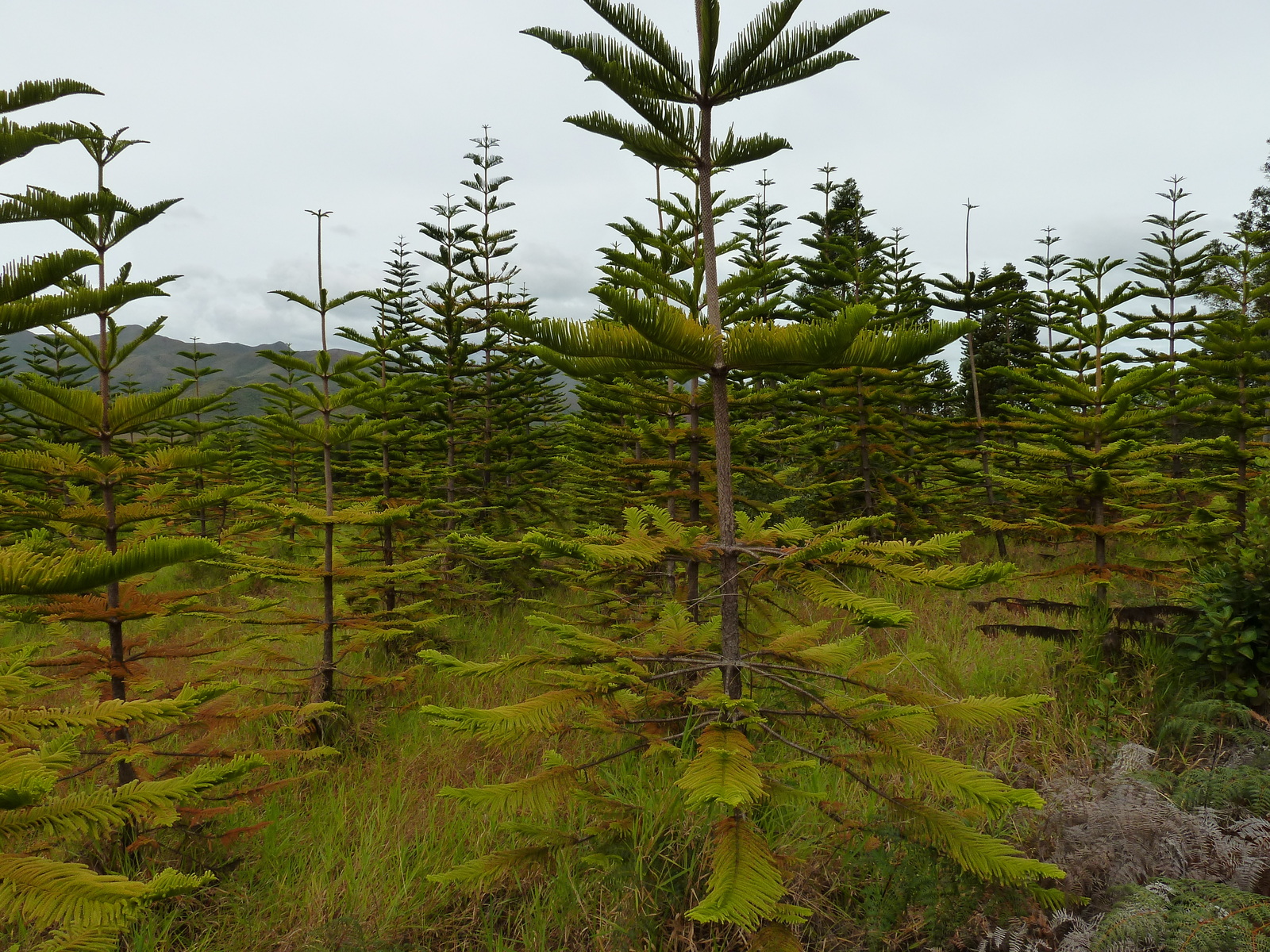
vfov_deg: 54.9
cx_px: 635
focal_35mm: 25
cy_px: 476
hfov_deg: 69.4
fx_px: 917
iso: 125
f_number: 4.5
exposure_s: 1/400
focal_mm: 4.1
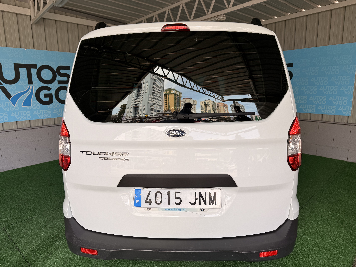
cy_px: 134
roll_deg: +1.4
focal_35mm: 24
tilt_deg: -9.3
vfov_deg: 56.8
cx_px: 178
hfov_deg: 71.6
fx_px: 247
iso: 80
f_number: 1.78
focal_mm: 6.76
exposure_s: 1/453
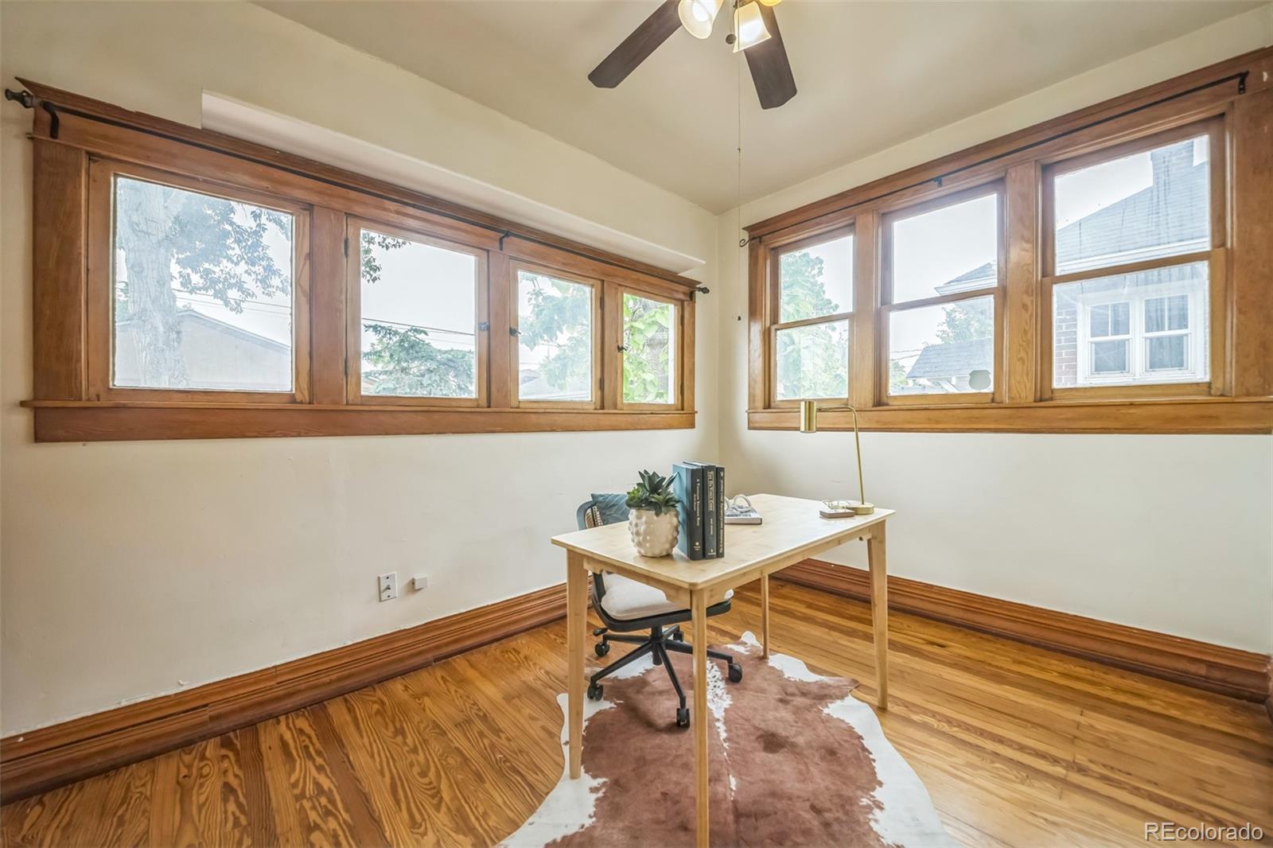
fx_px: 424
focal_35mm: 12
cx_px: 636
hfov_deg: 112.6
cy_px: 424
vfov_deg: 90.0
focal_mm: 12
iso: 400
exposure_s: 1/80
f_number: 7.1
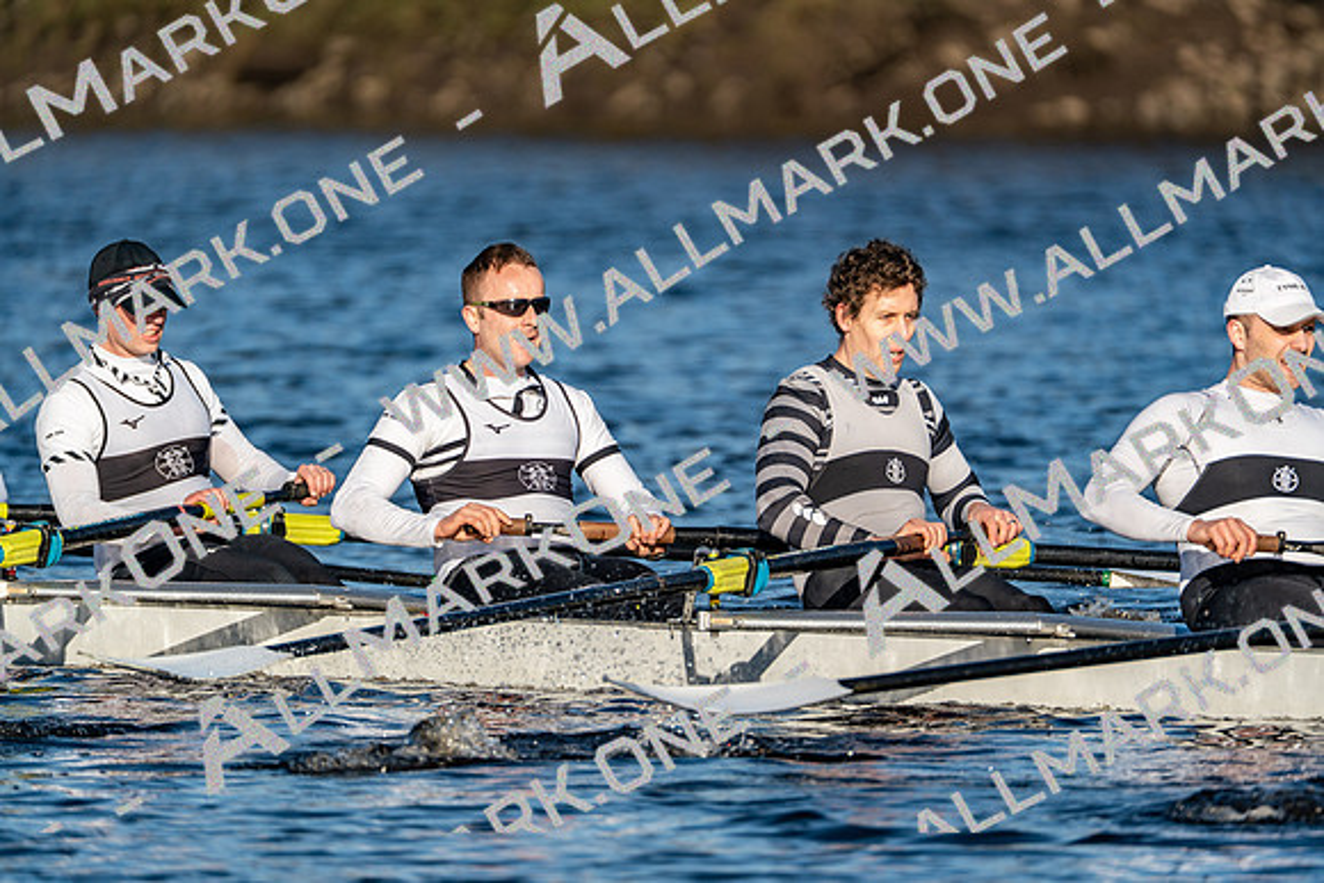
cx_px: 662
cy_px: 442
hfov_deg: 3.4
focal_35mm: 600
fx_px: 22071
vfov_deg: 2.3
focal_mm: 600
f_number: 6.3
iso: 320
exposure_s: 1/2000
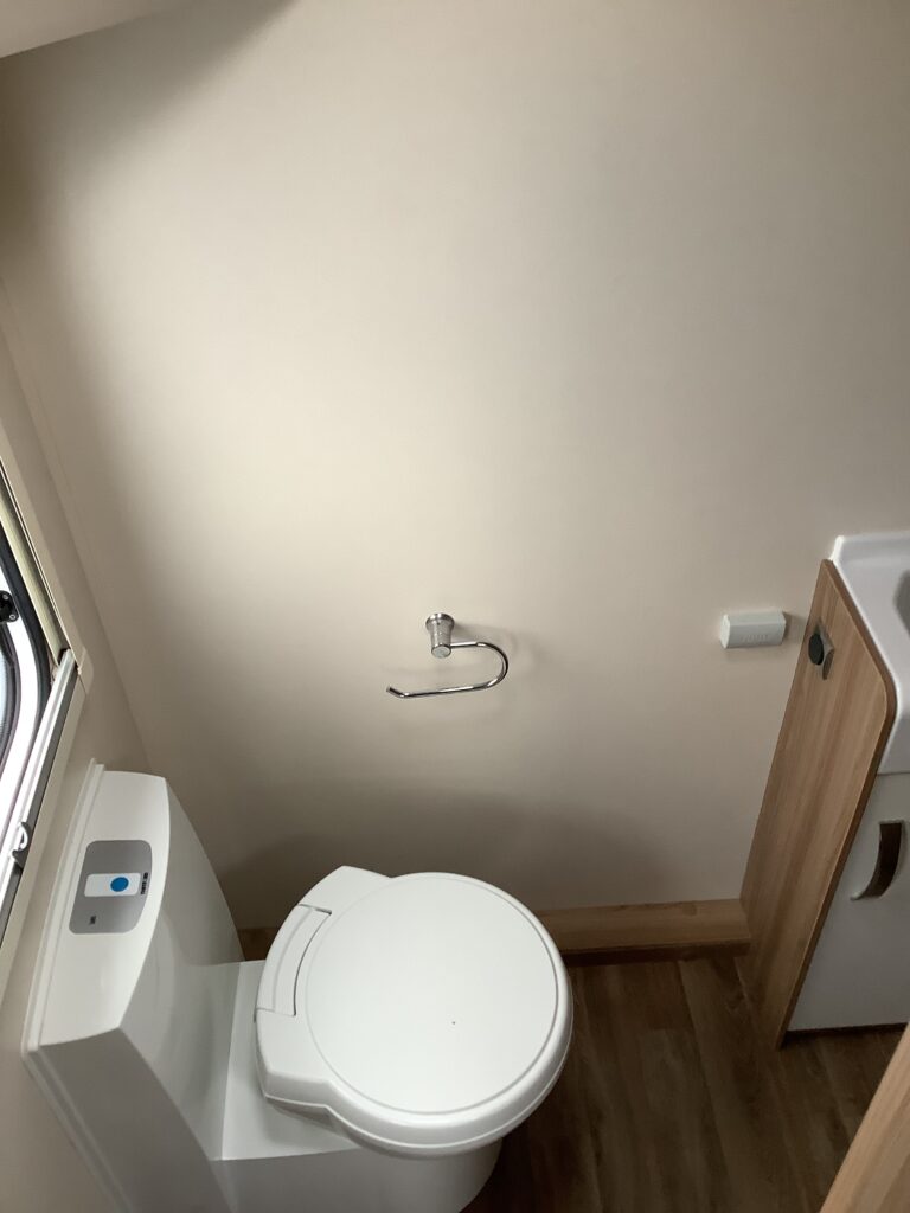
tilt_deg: -41.3
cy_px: 606
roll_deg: +2.7
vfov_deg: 58.4
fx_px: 1087
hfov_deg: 45.4
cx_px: 455
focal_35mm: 31
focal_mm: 3.3
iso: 125
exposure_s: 1/50
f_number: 2.4
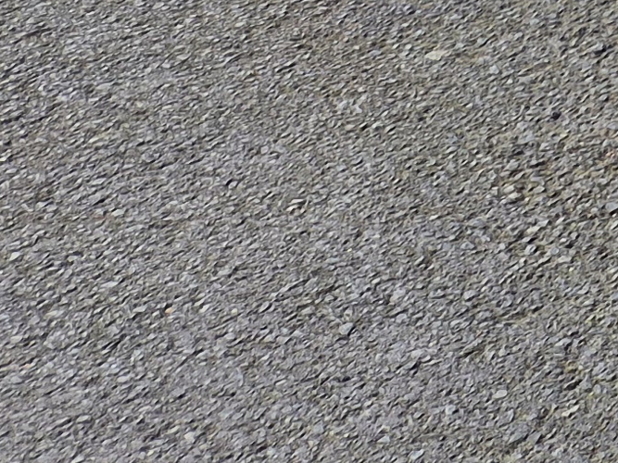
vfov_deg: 9.2
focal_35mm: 138
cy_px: -766
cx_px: 1733
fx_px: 2463
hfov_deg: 10.8
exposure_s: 1/448
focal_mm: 5.4
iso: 25
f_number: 1.8
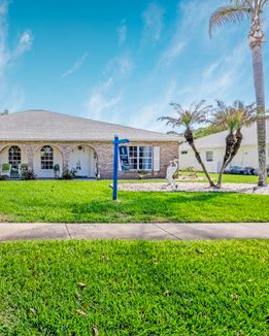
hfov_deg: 53.6
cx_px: 38
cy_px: 170
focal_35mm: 24
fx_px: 236
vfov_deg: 70.9
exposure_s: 1/4000
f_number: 9
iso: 250
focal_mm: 11
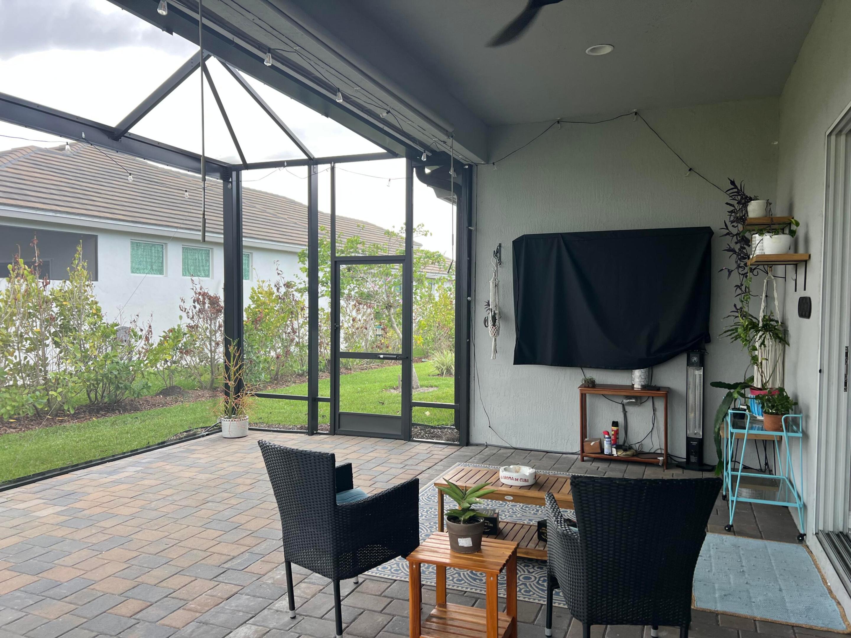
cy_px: 319
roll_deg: -0.3
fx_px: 639
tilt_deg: -1.9
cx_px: 426
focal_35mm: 26
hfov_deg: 67.3
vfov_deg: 53.1
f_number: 1.5
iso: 40
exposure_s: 1/121
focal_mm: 5.7
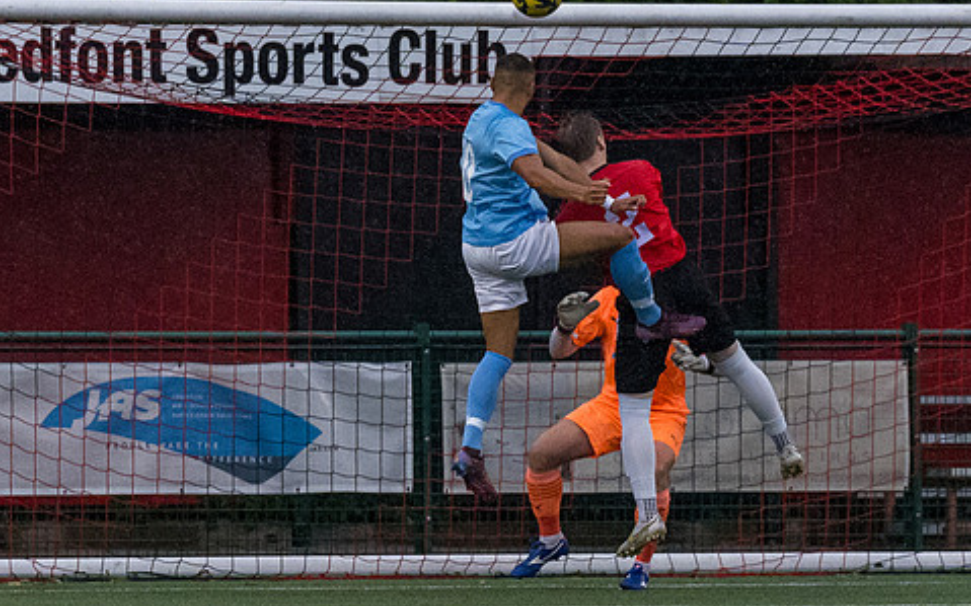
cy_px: 380
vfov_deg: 1.9
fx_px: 18068
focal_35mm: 683
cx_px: 520
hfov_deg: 3.1
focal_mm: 200
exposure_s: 1/2000
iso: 4000
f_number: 4.5
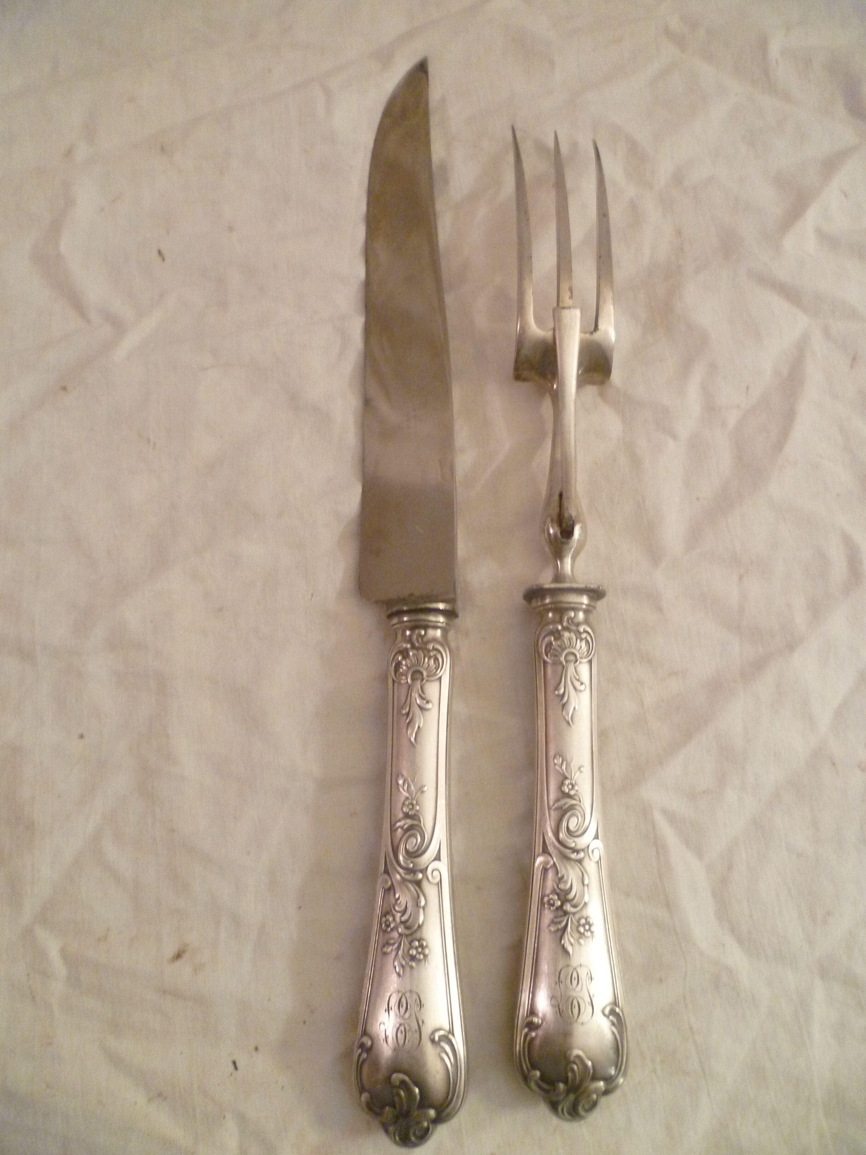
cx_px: 433
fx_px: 934
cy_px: 578
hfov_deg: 49.7
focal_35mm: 28
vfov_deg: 63.4
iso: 400
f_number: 2.8
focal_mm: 5
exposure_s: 1/8
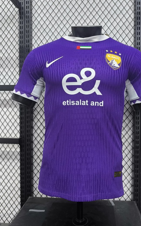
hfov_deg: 49.0
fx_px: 154
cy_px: 113
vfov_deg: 72.5
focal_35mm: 25
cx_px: 84
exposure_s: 1/50
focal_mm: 6.14
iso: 640
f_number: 1.65
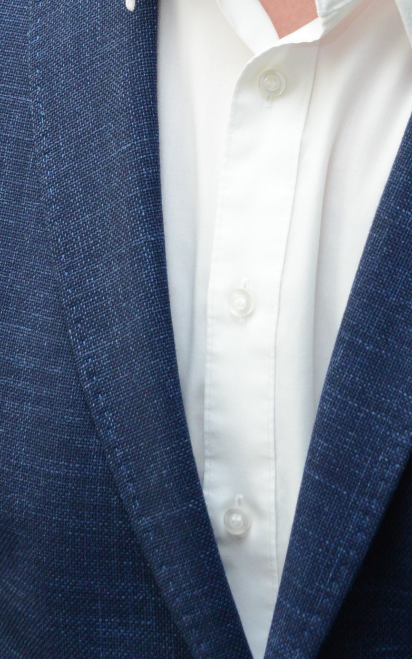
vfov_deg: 10.7
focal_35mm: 195
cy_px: 2
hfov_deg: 6.7
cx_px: 395
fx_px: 3503
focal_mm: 65
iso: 2500
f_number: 8
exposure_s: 1/60
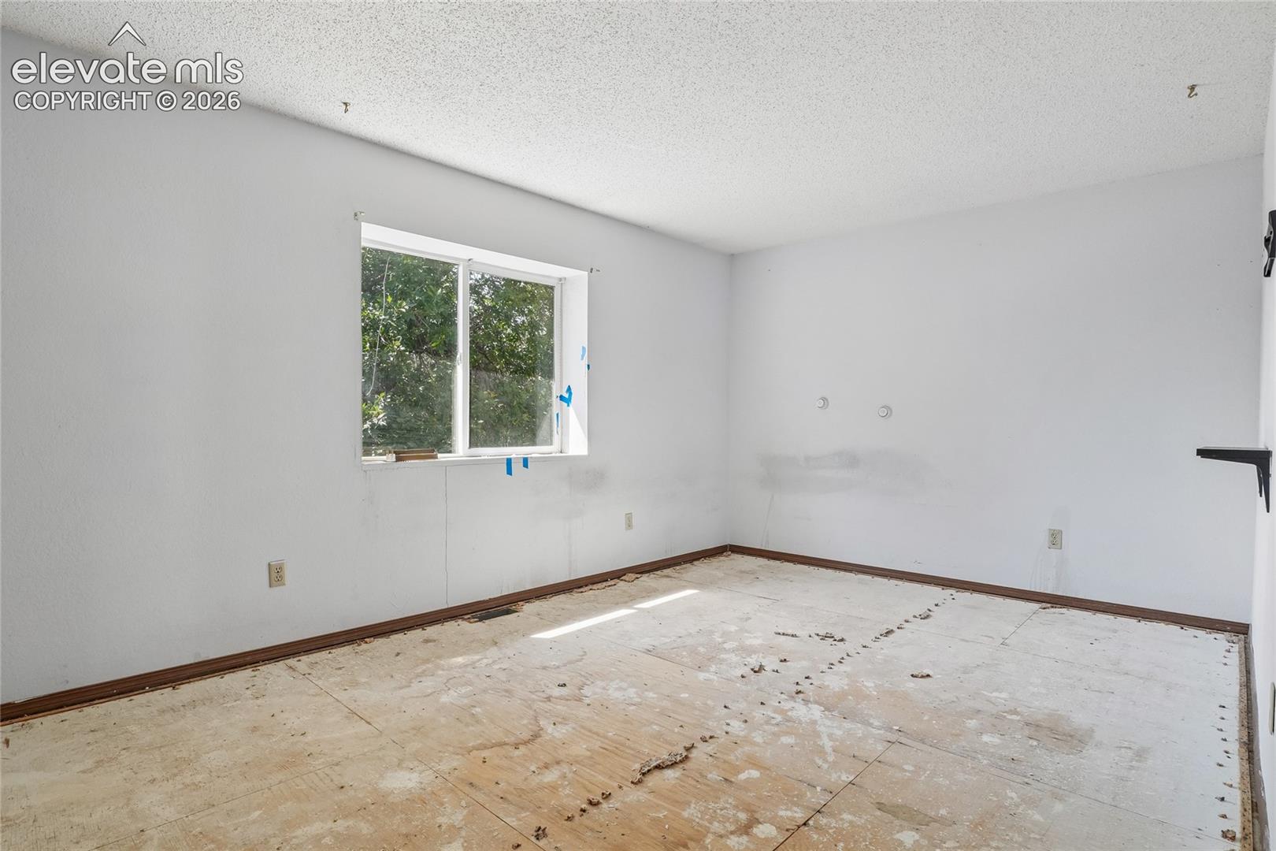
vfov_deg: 72.1
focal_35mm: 16
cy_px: 426
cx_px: 638
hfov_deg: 95.0
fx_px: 585
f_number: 8
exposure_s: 1/30
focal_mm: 11
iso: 160
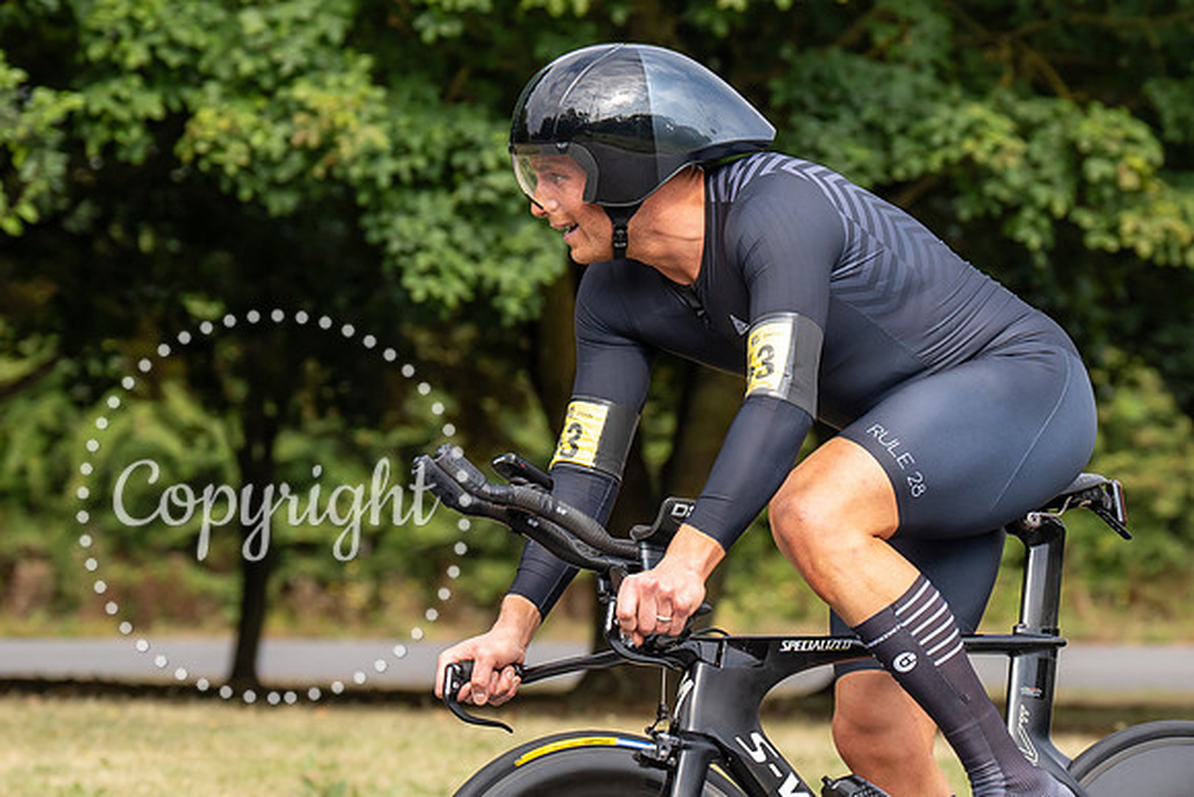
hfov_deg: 8.8
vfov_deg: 5.9
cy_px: 432
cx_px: 592
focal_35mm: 233
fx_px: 7729
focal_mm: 96
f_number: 4
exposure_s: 1/1000
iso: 125
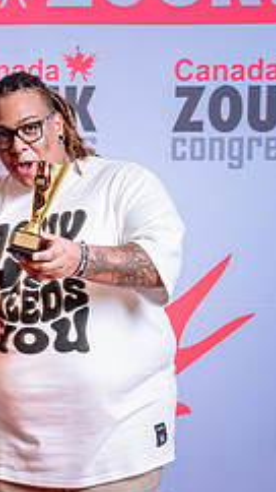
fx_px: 1211
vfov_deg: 22.7
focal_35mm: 93
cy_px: 377
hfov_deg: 13.0
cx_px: 67
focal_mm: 37
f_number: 4
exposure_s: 1/125
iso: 200
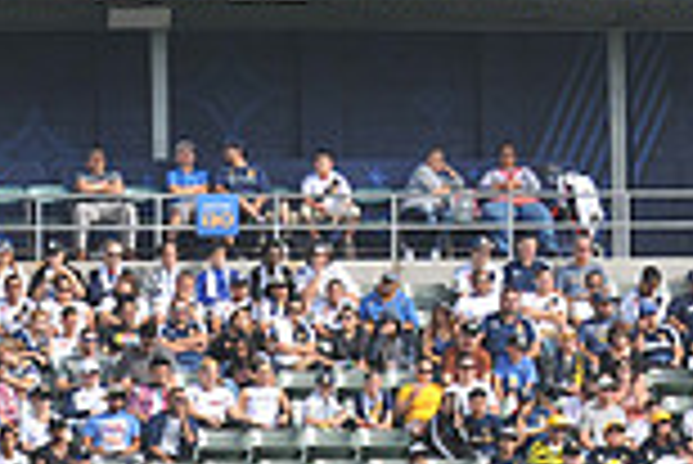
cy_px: -14
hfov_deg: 3.6
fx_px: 10867
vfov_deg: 2.4
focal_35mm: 564
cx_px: 855
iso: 250
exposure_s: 1/320
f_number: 9
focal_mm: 150
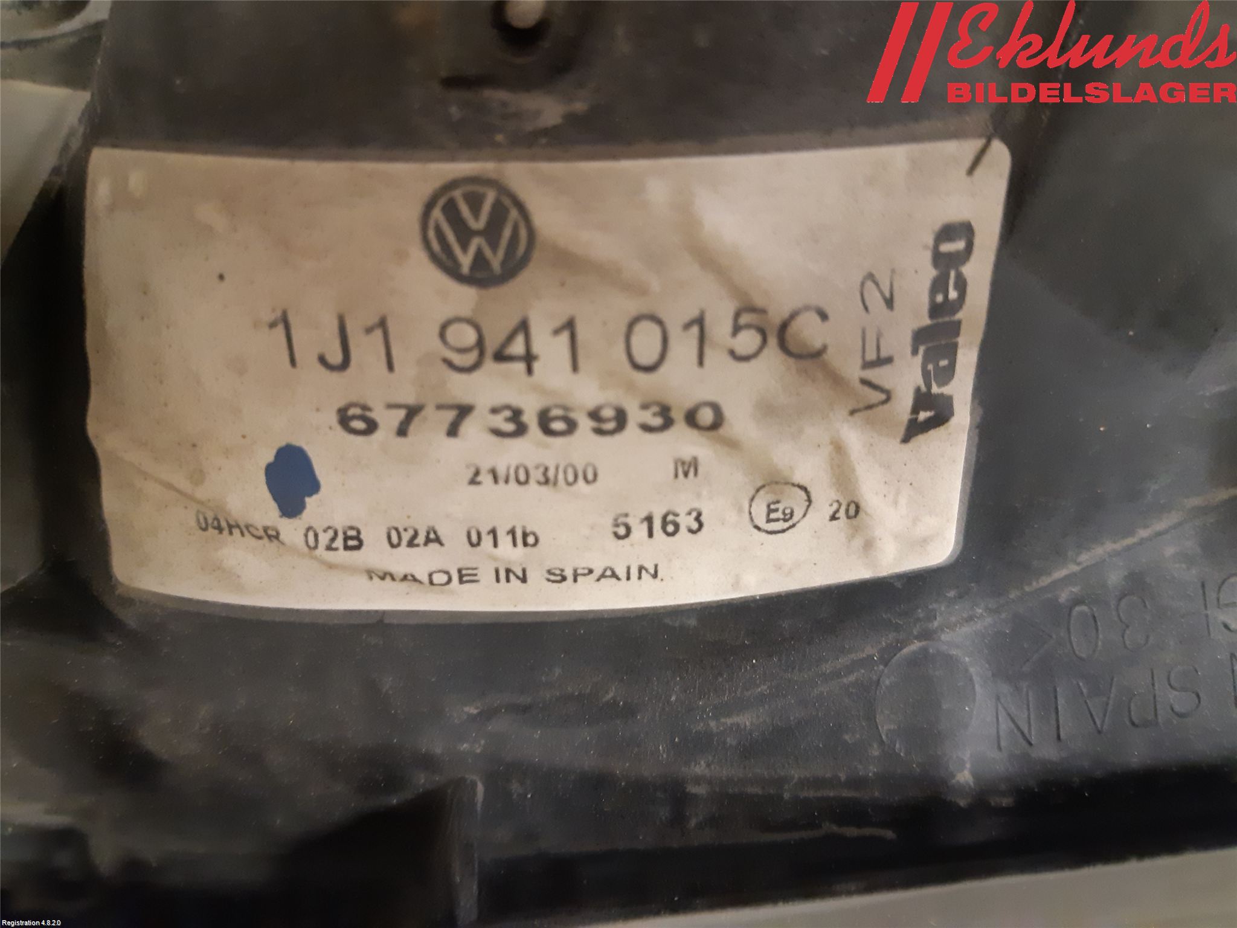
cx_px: 618
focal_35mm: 26
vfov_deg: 53.1
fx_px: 929
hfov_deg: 67.3
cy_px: 464
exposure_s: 1/25
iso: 400
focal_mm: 3.93
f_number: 1.7
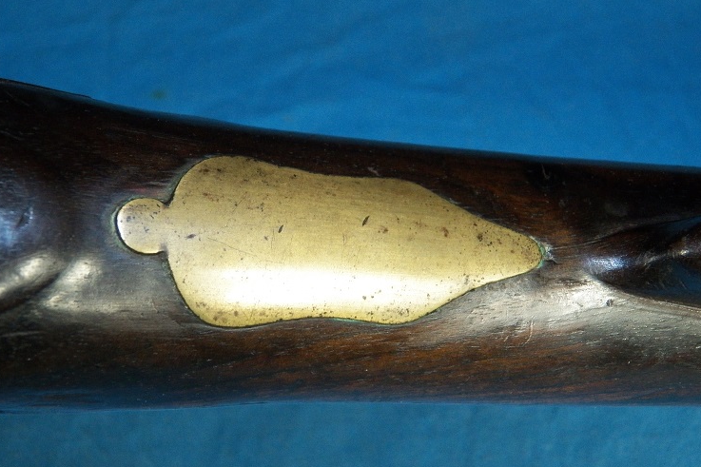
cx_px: 355
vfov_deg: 19.4
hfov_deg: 28.8
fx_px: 1363
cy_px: 253
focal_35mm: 70
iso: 400
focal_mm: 11.2
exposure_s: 1/40
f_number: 3.6
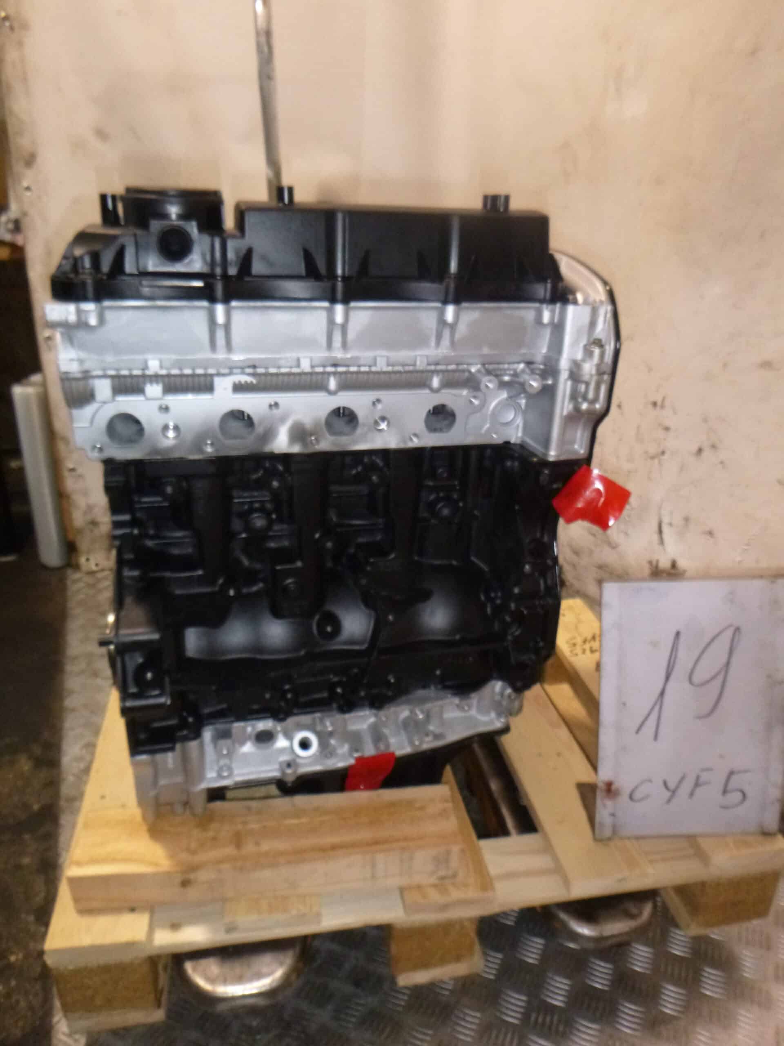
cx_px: 392
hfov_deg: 54.9
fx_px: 755
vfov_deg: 69.4
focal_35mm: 25
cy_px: 523
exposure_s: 1/60
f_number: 3.9
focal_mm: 4.5
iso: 400
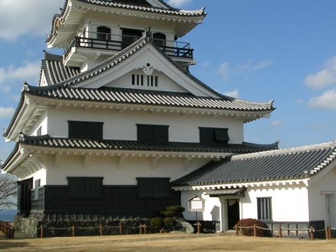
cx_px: 179
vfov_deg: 29.7
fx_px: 476
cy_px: 125
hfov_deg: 38.9
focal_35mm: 49
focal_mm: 5.8
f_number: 5.6
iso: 50
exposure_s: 1/290
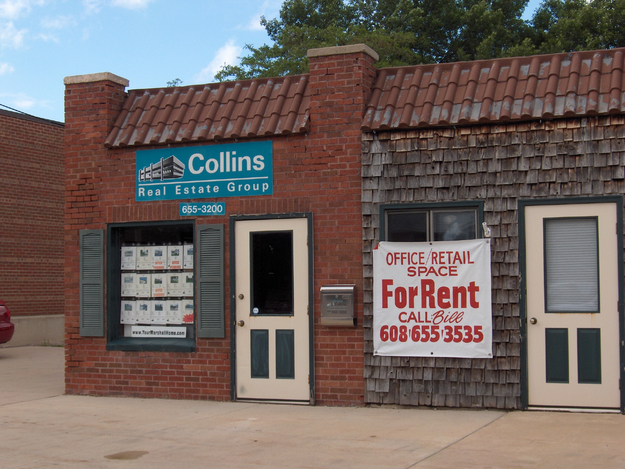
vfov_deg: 26.6
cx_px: 312
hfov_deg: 34.9
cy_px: 234
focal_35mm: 55
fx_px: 993
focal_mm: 11.4
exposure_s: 1/272
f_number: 5.4
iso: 100
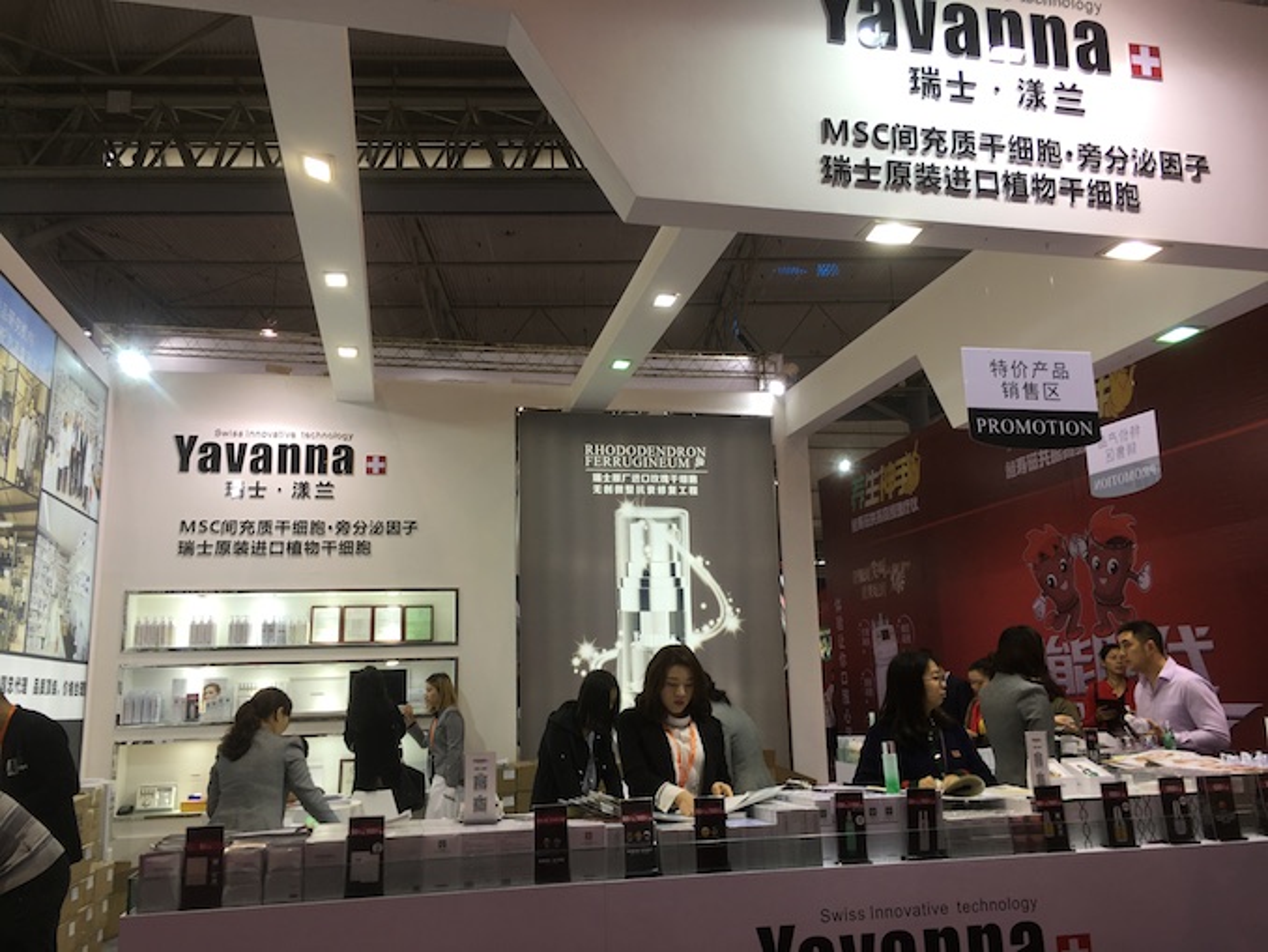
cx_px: 634
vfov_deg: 48.3
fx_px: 1063
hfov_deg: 61.6
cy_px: 476
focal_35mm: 29
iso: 25
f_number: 2.2
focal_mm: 4.15
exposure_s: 1/50
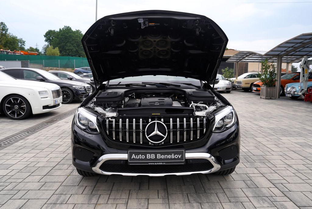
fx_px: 243
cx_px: 156
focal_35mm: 28
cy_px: 104
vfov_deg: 46.6
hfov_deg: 65.3
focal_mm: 28
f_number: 5
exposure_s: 1/100
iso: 100
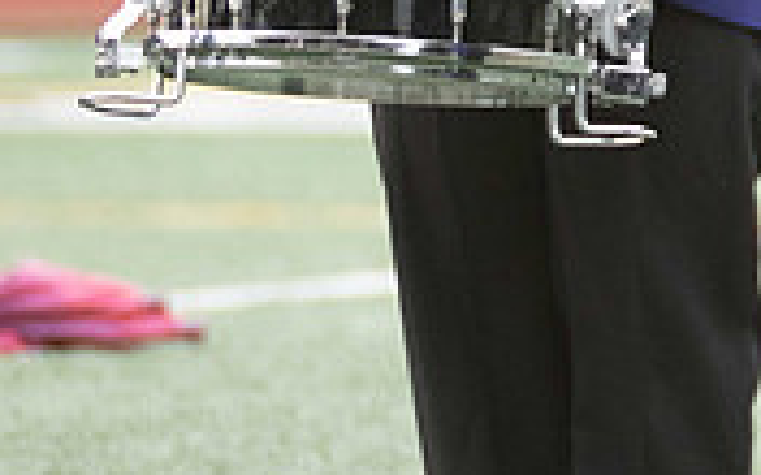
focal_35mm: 1488
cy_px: -428
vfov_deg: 0.9
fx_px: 30861
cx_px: 569
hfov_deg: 1.4
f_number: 5.6
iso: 2500
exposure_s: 1/1600
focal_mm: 380
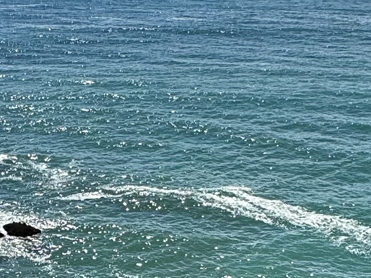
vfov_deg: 18.1
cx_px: 18
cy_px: 378
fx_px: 803
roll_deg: +0.9
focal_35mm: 75
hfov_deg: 25.0
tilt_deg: -30.3
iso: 50
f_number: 2.2
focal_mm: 2.22
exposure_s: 1/1600
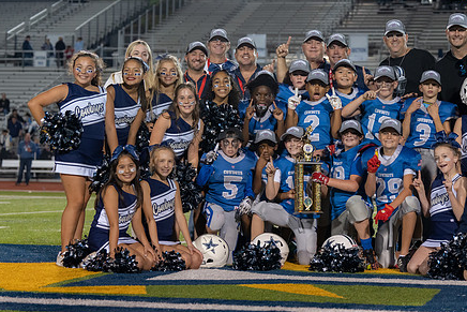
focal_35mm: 105
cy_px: 125
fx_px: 1362
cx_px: 294
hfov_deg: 19.4
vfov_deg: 13.0
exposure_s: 1/320
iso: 2000
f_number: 3.2
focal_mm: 70
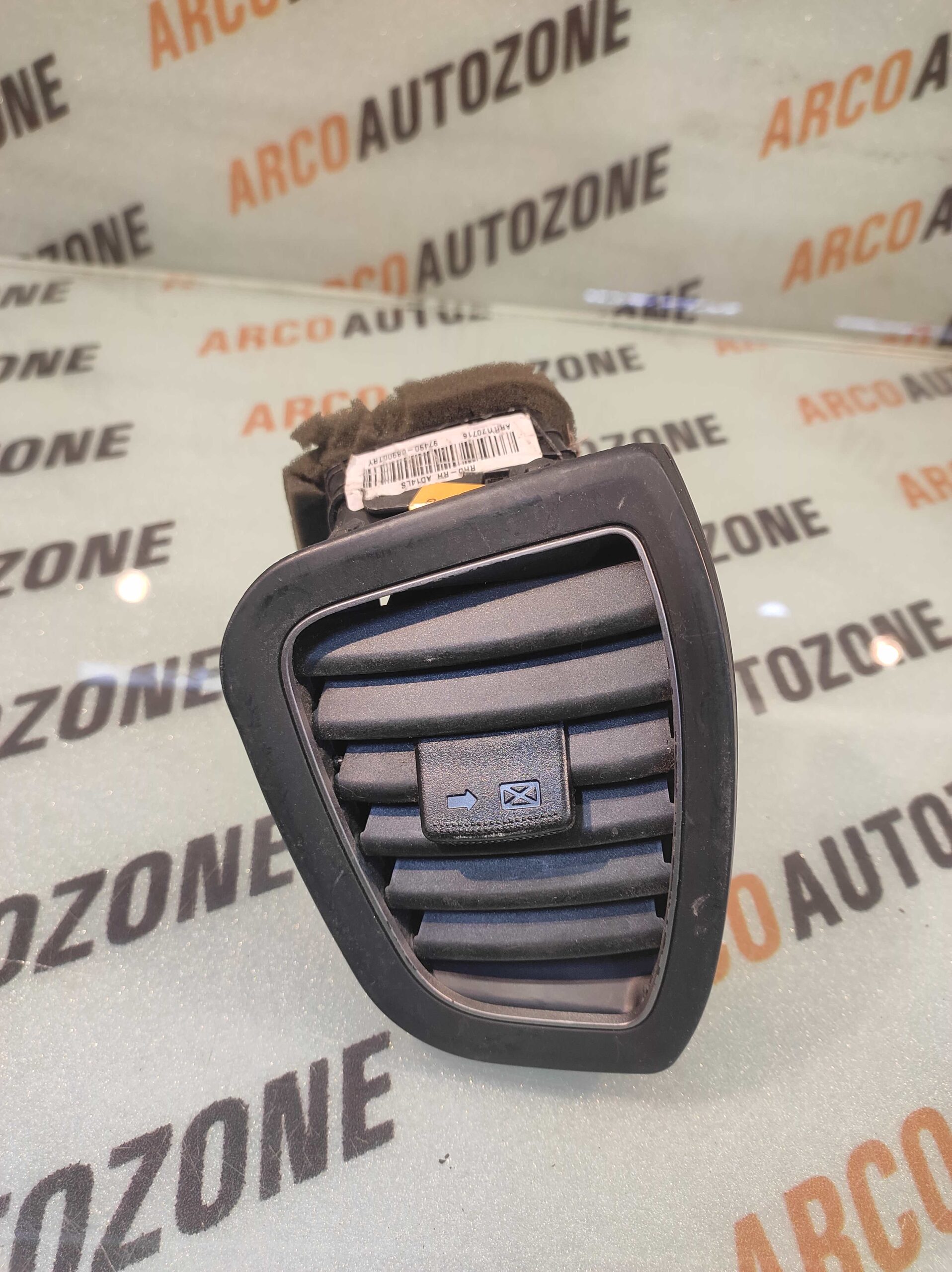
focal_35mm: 17
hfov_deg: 74.7
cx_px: 476
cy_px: 636
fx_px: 624
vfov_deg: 91.1
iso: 187
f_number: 1.79
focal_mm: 4.74
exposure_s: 1/33
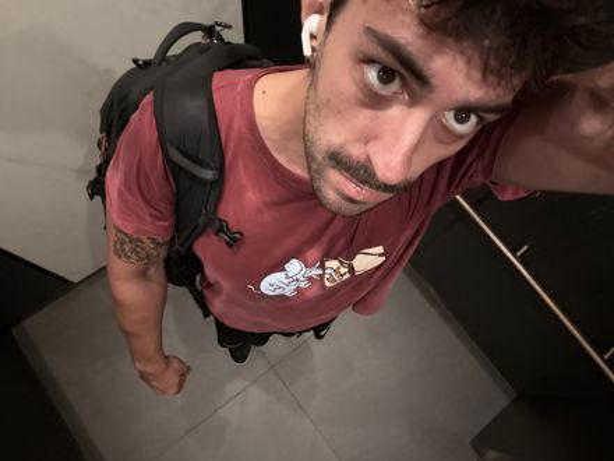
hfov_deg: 73.9
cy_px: 230
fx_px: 408
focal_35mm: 23
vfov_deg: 58.9
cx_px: 307
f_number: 1.9
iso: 640
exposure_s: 1/17
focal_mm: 2.69
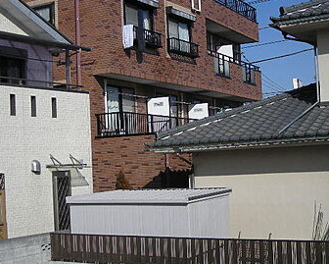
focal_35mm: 65
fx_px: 633
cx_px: 145
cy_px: 103
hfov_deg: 29.1
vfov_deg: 23.5
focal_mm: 5.7
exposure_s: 1/449
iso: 50
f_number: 5.7
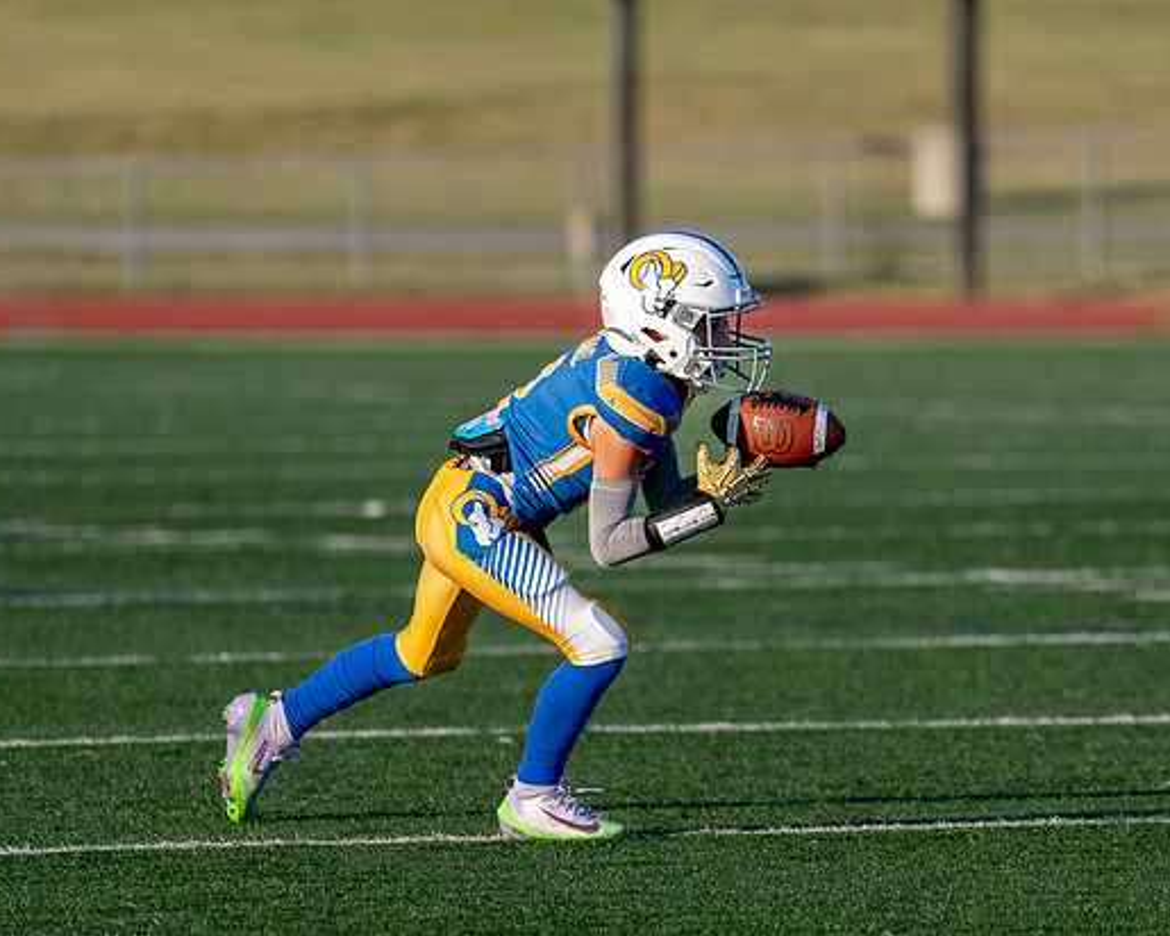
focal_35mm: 467
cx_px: 670
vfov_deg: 3.3
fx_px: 16171
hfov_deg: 4.1
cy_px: 713
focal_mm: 200
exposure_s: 1/3200
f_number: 2.8
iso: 200
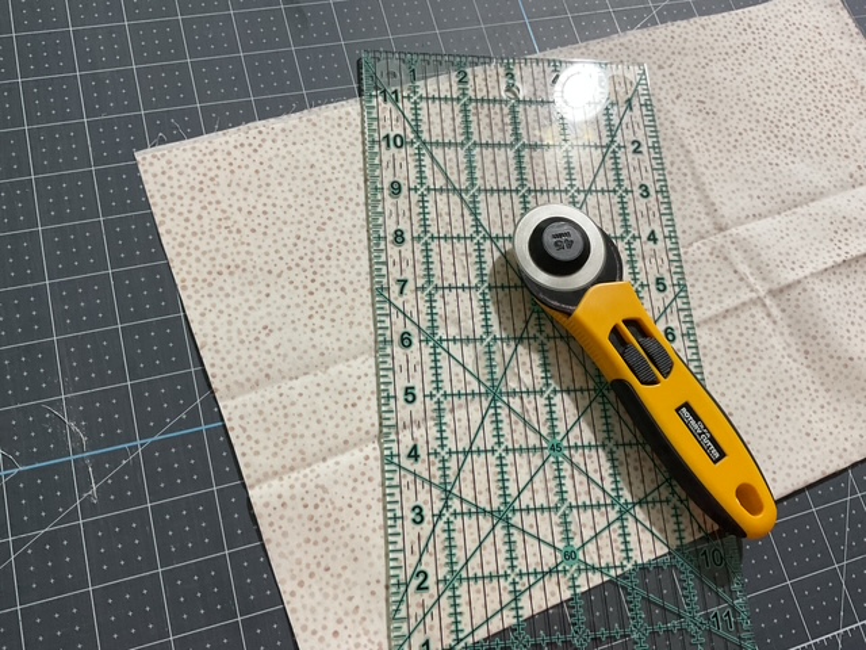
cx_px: 433
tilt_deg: -69.4
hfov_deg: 61.7
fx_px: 726
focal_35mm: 29
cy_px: 325
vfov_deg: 48.2
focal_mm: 3
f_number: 1.8
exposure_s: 1/60
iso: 125
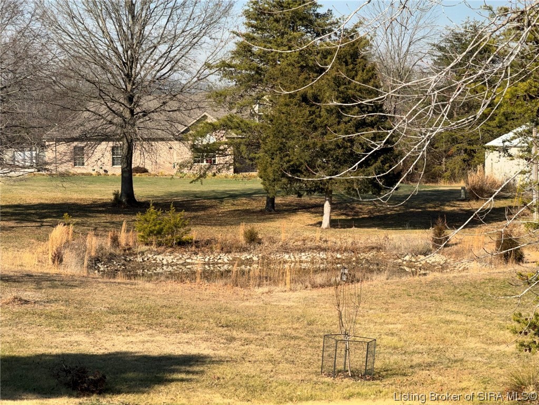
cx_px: 270
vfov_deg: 12.3
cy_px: 202
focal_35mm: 120
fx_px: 1869
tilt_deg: -1.8
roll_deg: -0.5
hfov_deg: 16.4
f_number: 2.8
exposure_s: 1/728
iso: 32
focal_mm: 15.66
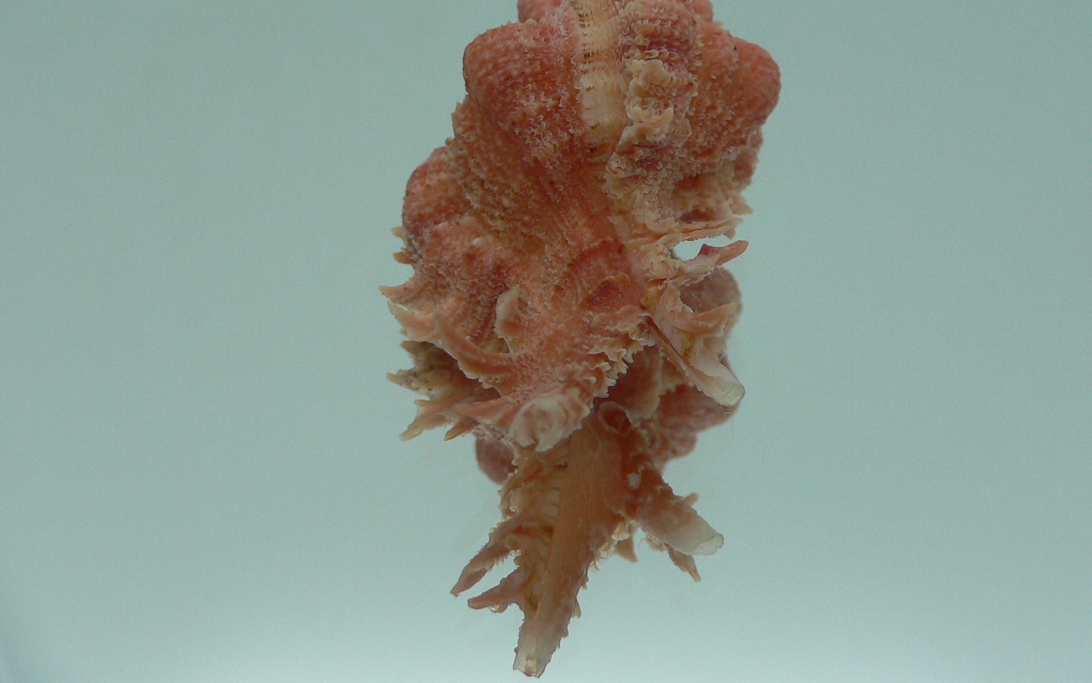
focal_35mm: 41
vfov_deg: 31.1
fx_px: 1220
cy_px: 258
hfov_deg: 48.2
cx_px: 574
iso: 80
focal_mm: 4.6
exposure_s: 1/60
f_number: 2.8
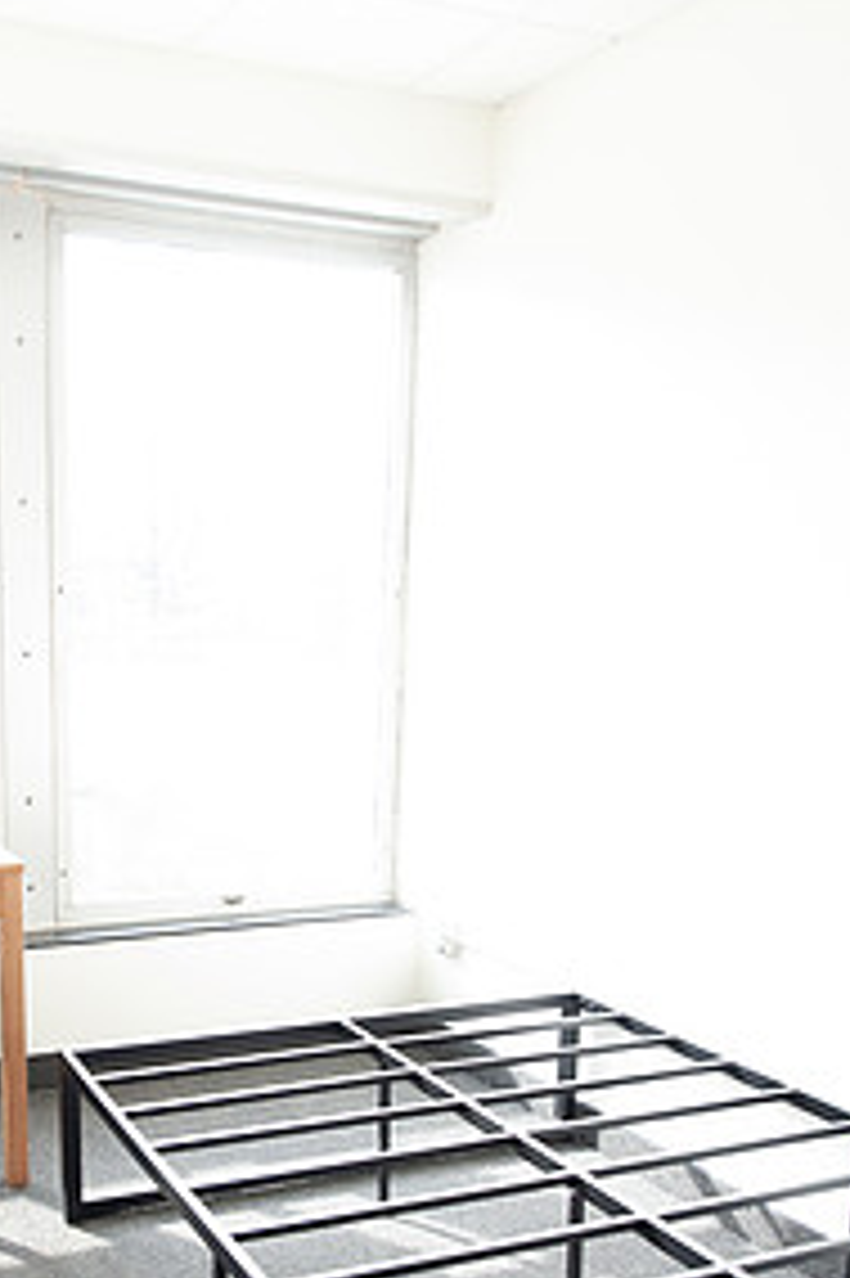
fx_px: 1347
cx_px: 218
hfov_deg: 34.3
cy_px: 891
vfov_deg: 49.5
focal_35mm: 38
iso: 1000
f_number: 2.8
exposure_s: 1/125
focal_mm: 24
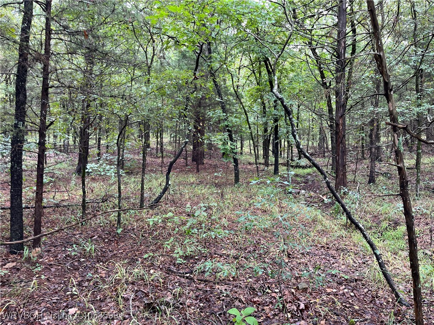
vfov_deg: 53.1
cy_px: 162
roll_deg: -1.1
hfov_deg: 67.3
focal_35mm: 26
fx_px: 326
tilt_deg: -1.0
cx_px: 217
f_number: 1.6
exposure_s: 1/121
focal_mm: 5.1
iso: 125
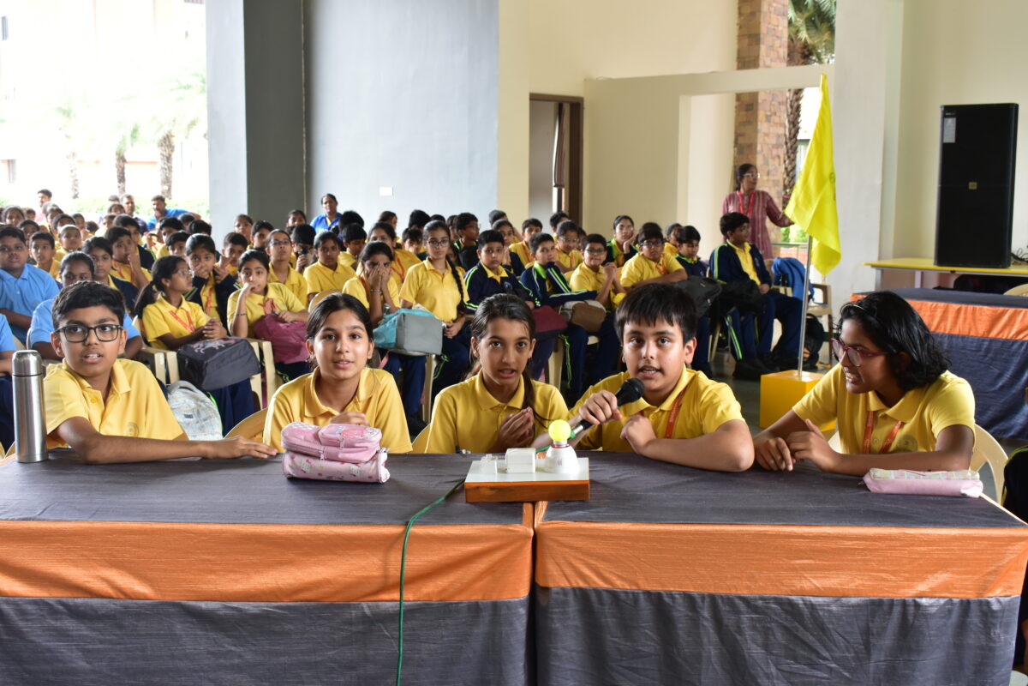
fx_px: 1156
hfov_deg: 47.9
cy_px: 343
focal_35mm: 40
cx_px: 514
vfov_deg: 33.0
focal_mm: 27
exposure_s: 1/50
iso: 500
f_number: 5.6
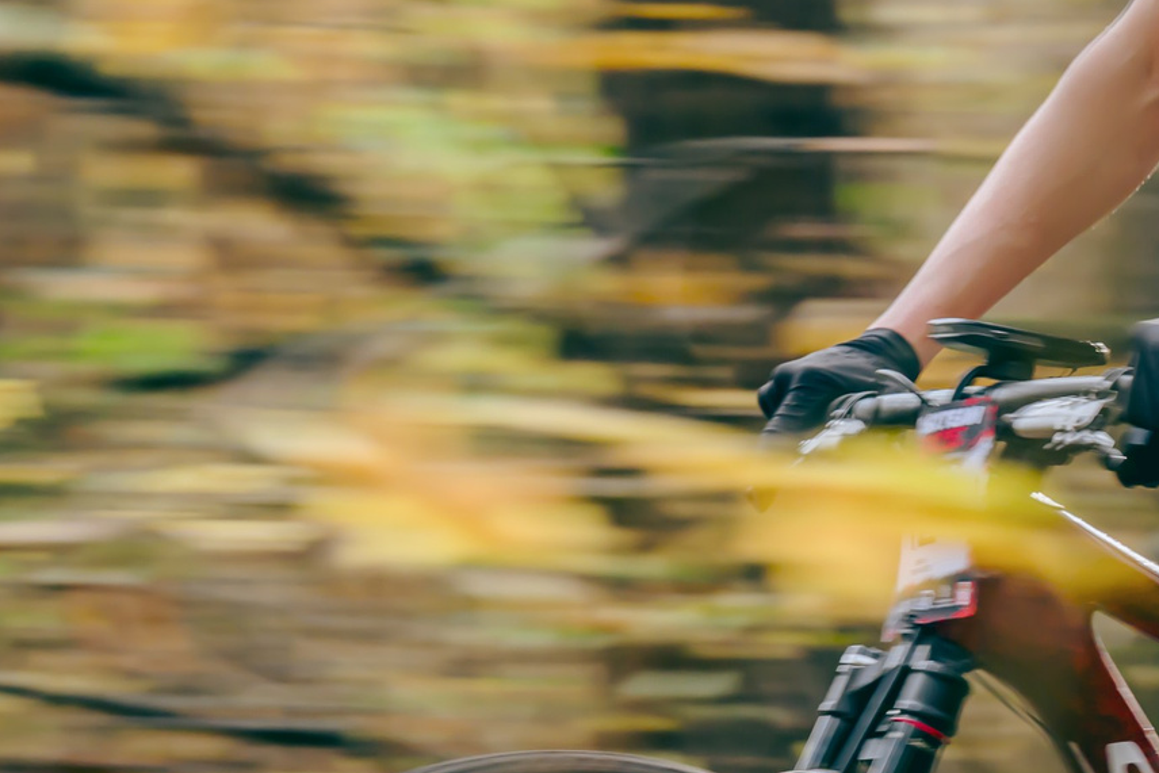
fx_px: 9531
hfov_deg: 6.9
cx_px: 1623
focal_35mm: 296
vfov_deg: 4.6
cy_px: 281
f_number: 6.3
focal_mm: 99
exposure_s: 1/100
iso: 320
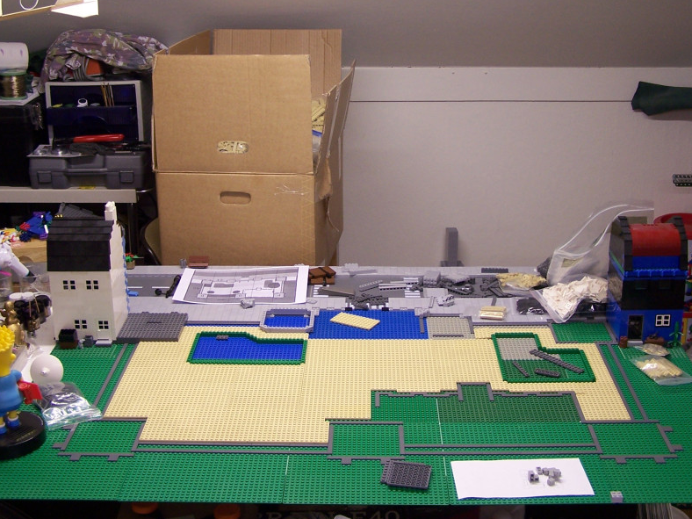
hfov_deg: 36.8
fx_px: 1040
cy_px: 187
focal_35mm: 52
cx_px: 360
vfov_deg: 27.9
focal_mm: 6.7
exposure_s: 1/10
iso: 80
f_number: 2.8
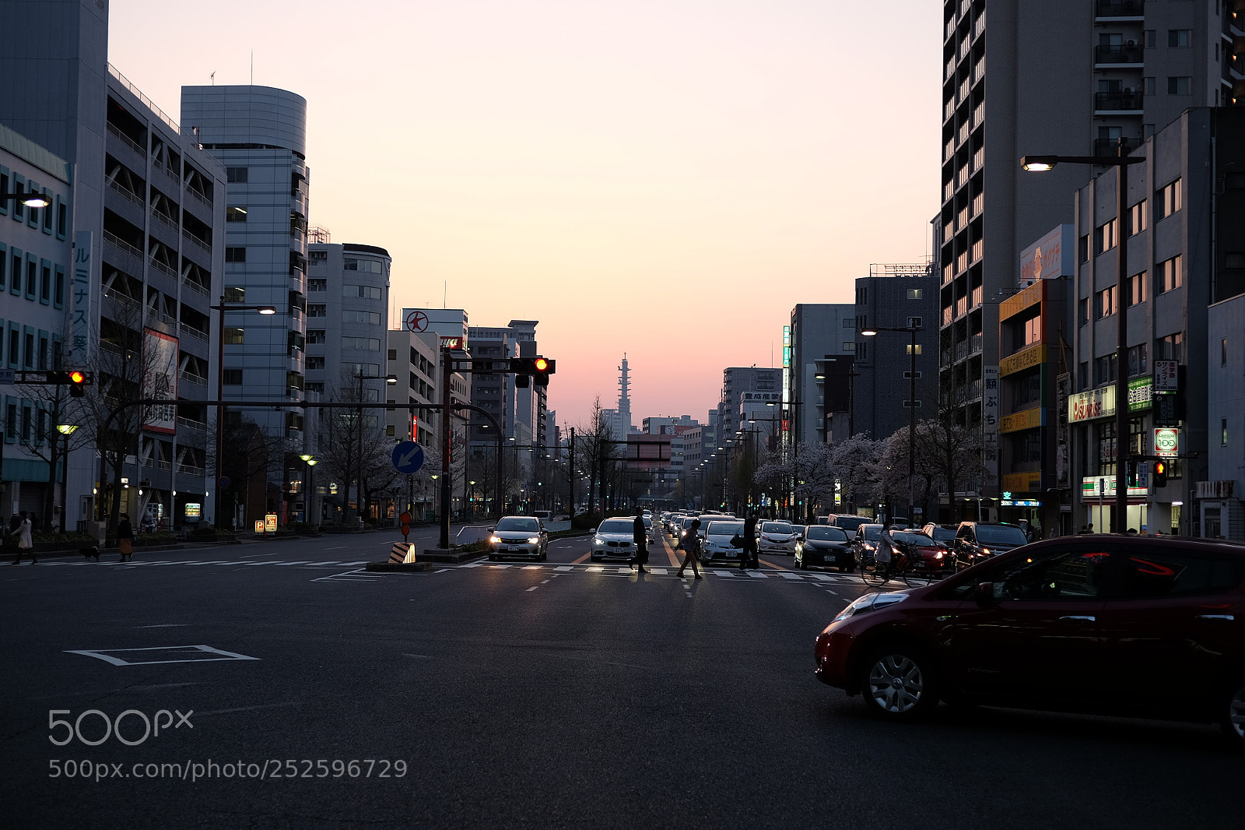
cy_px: 415
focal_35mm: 48
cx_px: 622
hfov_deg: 41.1
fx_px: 1660
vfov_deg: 28.1
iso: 200
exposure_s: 1/125
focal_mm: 32
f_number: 2.5
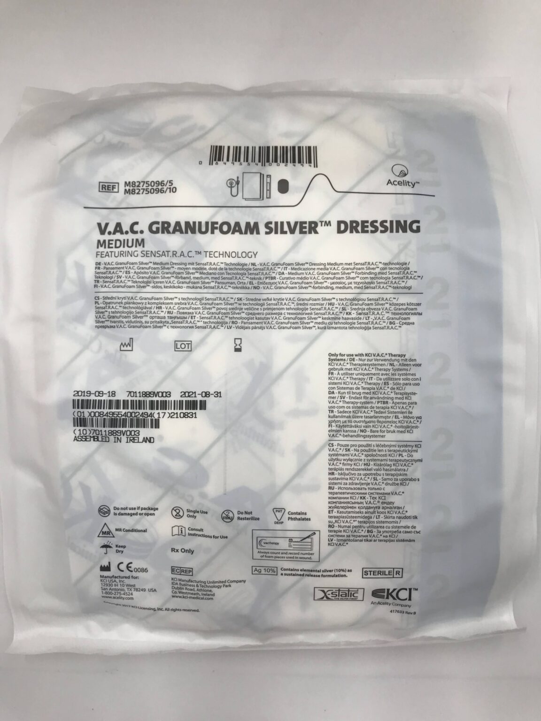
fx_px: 583
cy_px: 360
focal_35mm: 28
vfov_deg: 63.4
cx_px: 270
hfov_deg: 49.7
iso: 32
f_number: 1.8
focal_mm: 3.99
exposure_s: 1/120
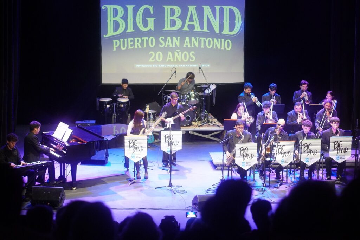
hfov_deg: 24.6
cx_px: 180
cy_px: 120
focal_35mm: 82
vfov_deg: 16.6
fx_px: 825
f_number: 1.8
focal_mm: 55
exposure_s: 1/160
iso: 2500
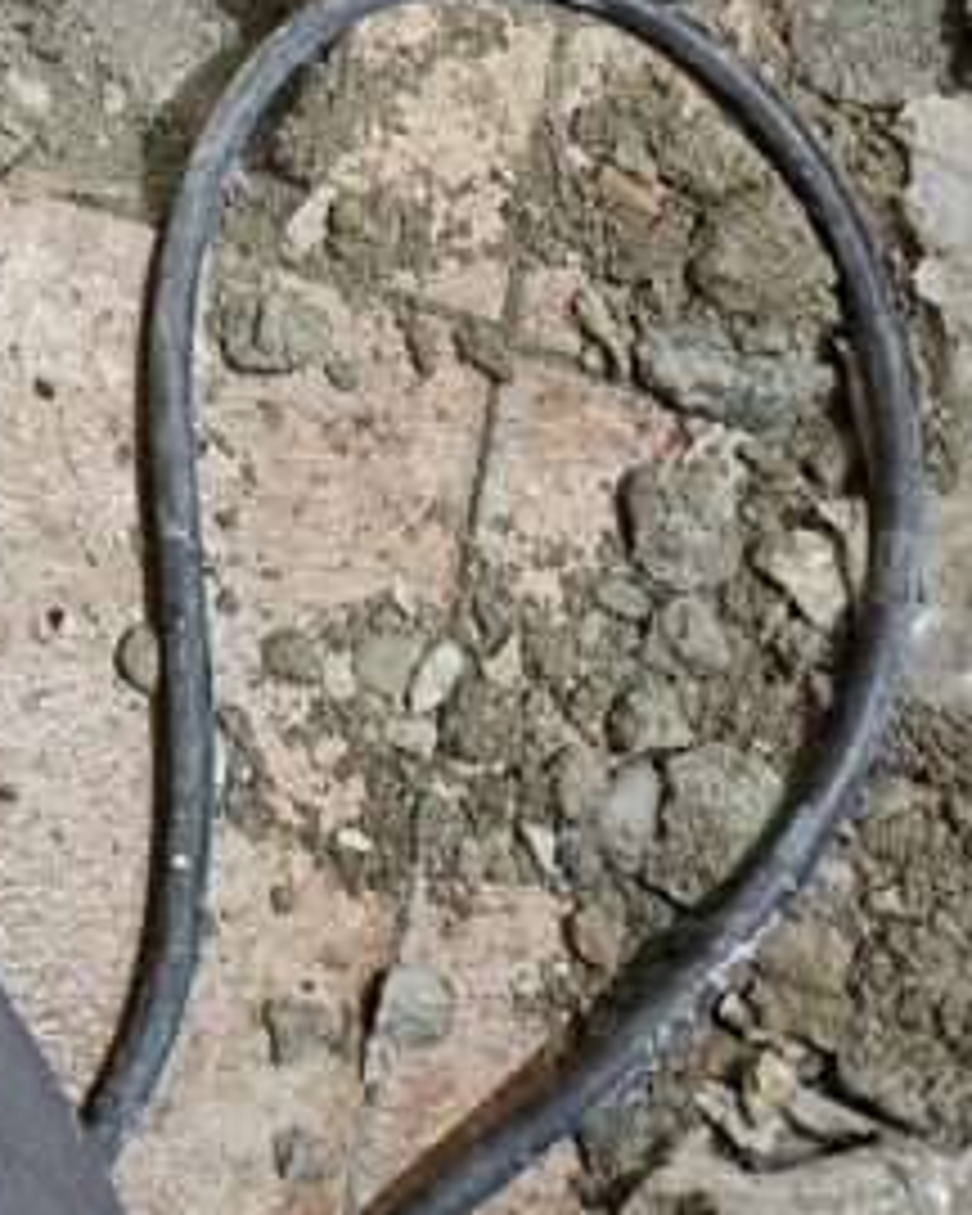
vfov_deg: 18.6
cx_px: -500
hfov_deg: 15.8
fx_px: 3200
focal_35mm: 89
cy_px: -693
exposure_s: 1/24
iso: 500
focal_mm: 5
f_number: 1.8
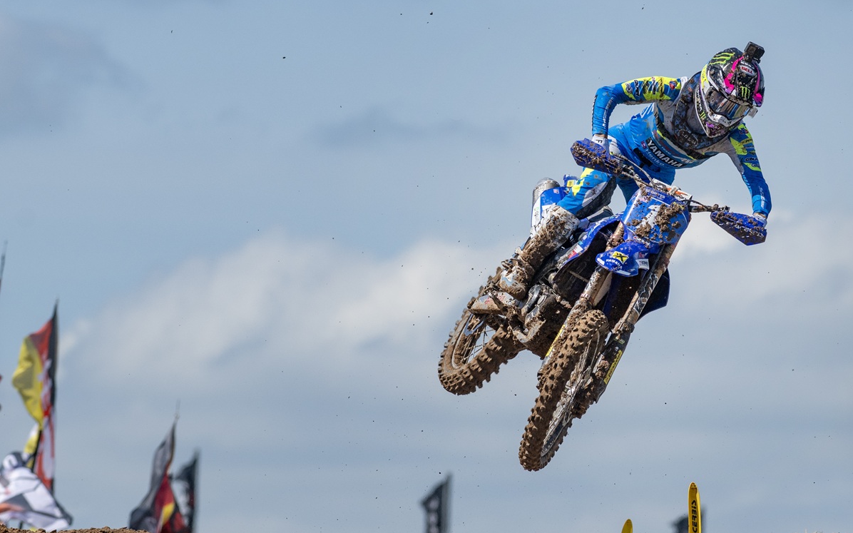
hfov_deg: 4.6
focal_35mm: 460
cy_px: 269
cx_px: 427
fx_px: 10692
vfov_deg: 2.9
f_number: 5.6
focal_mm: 300
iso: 200
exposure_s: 1/2000
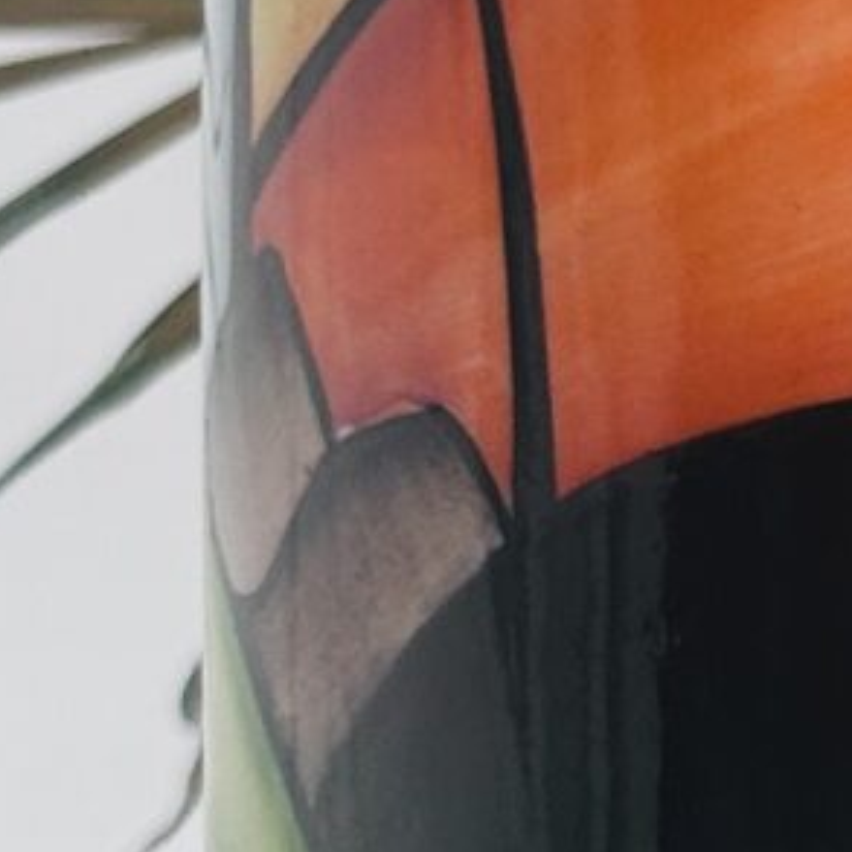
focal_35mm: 201
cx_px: 1099
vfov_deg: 8.7
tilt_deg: -17.9
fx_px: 5597
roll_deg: +2.4
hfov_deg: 8.6
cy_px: 721
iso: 80
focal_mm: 5.7
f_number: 1.5
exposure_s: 1/121
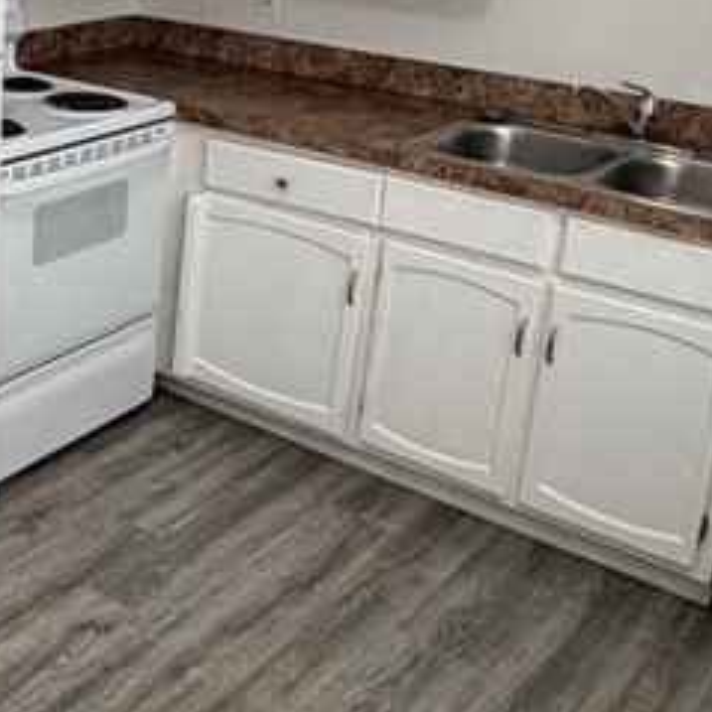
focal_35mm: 53
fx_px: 1233
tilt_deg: -17.0
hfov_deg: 29.5
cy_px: 167
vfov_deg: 31.6
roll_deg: -1.5
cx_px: -39
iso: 250
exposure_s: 1/120
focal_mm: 2.22
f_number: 2.2
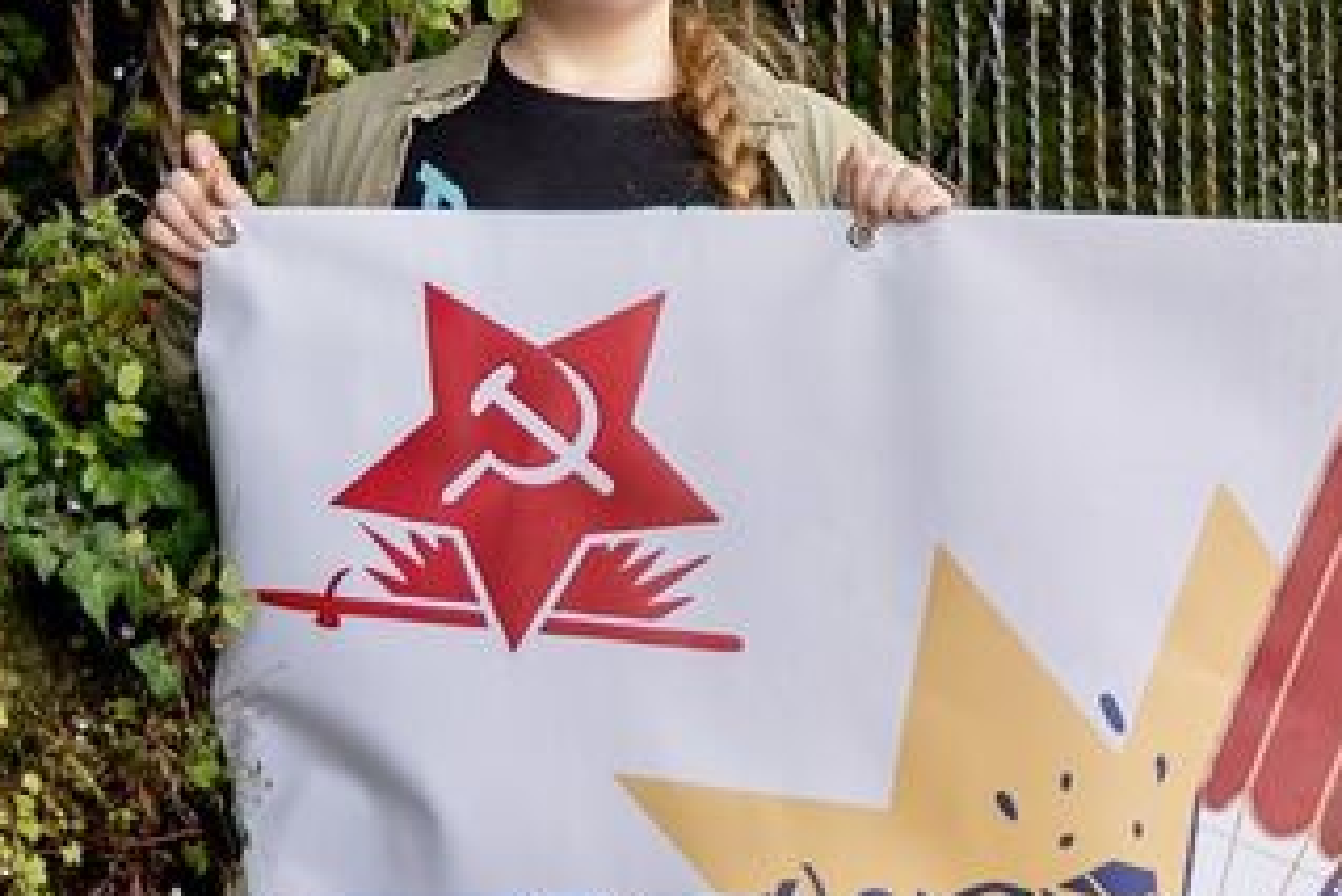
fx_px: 4722
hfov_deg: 15.0
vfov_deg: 10.8
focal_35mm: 127
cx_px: 1994
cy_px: 46
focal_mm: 33.7
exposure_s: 1/200
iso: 100
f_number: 2.8
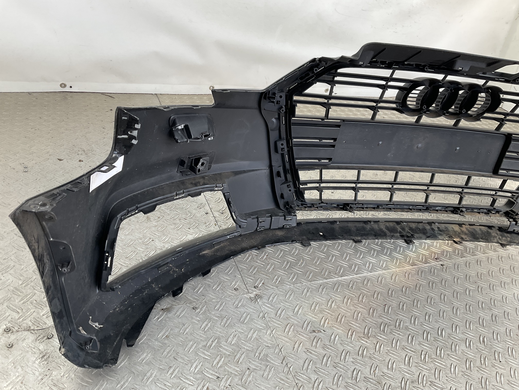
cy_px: 195
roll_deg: -12.8
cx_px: 260
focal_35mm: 29
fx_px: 435
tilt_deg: -32.7
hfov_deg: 61.7
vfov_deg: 48.2
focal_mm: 3
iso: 20
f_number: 1.8
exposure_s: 1/100
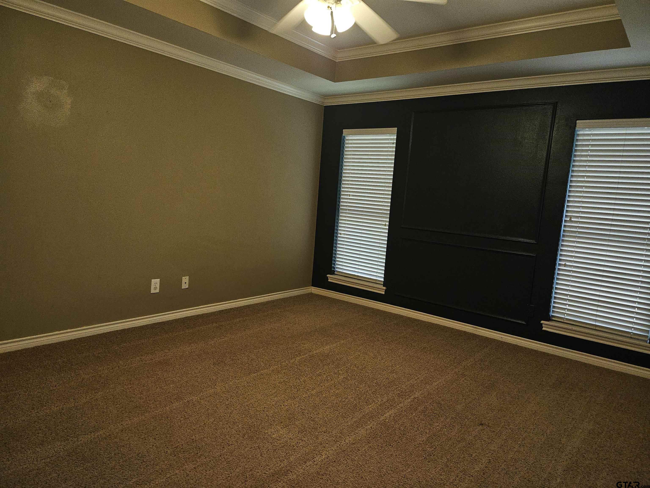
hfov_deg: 71.6
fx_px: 451
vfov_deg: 56.8
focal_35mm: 24
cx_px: 325
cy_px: 244
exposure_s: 1/24
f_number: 1.8
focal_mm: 5
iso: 125
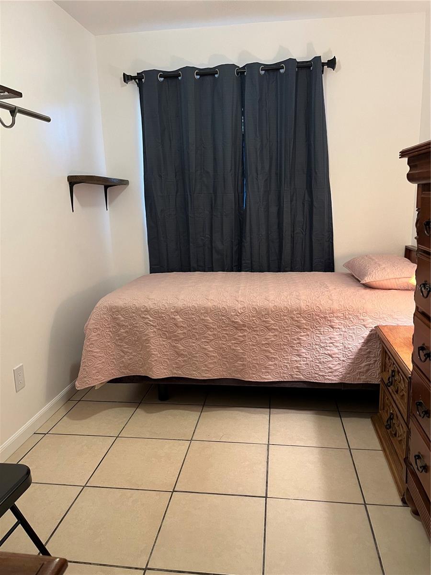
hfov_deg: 53.1
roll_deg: +1.8
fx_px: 432
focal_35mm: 26
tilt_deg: -12.4
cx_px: 216
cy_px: 288
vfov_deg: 67.3
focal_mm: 5.1
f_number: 1.6
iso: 250
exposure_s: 1/60
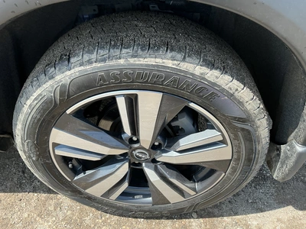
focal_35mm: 28
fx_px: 248
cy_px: 114
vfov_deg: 49.7
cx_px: 153
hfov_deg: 63.4
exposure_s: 1/344
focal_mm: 3
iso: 25
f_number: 1.8
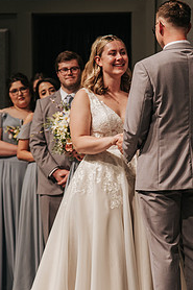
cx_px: 128
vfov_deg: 8.1
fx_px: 2053
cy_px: 119
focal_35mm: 255
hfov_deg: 5.4
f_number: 4
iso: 1000
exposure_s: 1/200
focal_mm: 105
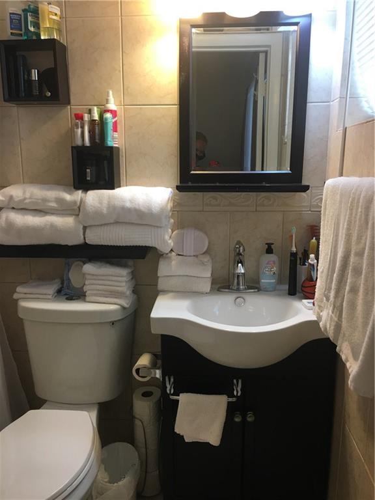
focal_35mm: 29
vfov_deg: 61.7
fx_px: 419
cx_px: 188
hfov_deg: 48.2
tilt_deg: -10.5
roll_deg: -0.4
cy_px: 250
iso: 50
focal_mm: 4.15
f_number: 2.2
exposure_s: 1/33
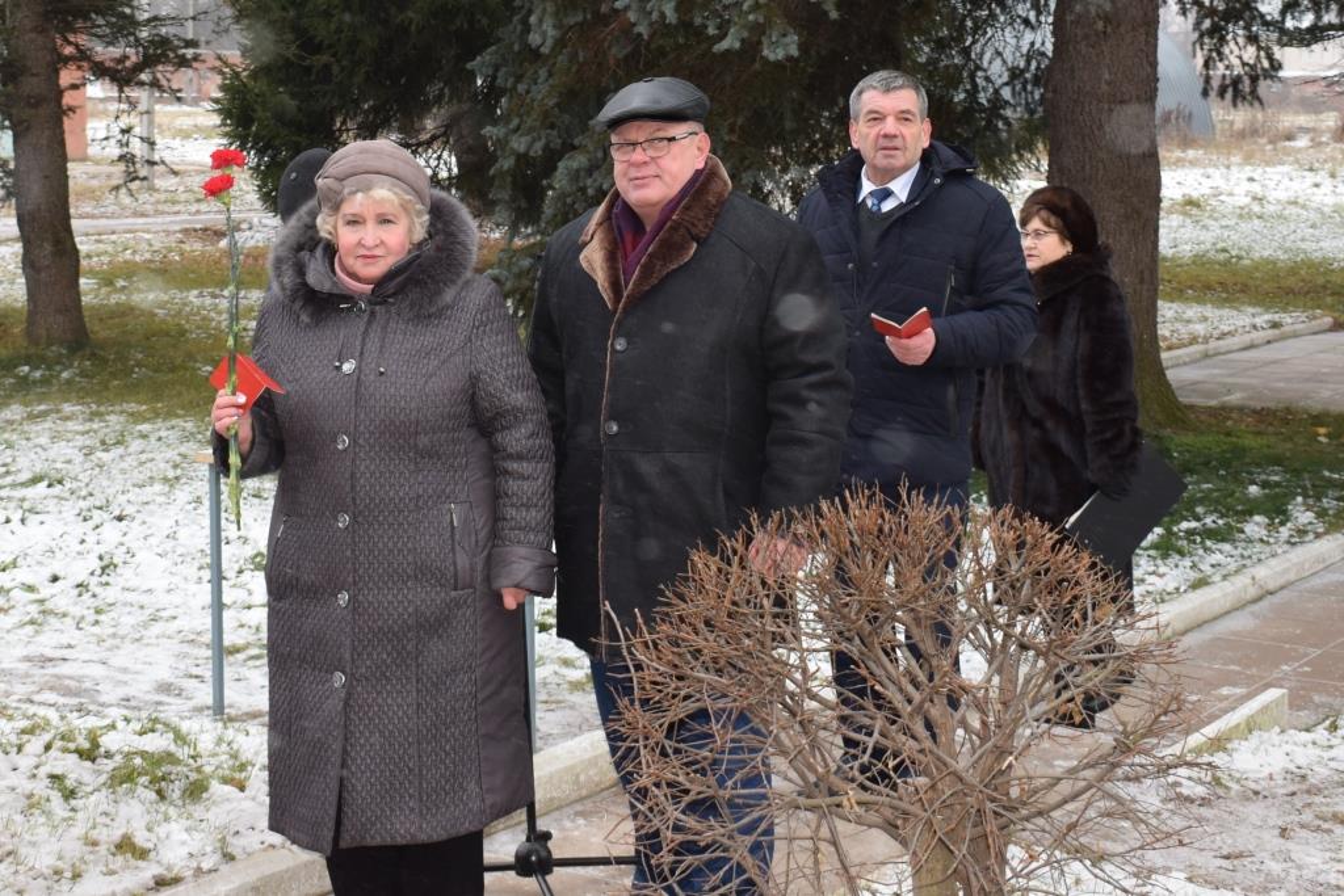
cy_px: 448
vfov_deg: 35.5
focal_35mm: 38
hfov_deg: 51.3
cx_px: 672
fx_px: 1400
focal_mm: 25
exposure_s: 1/125
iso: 400
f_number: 5.6
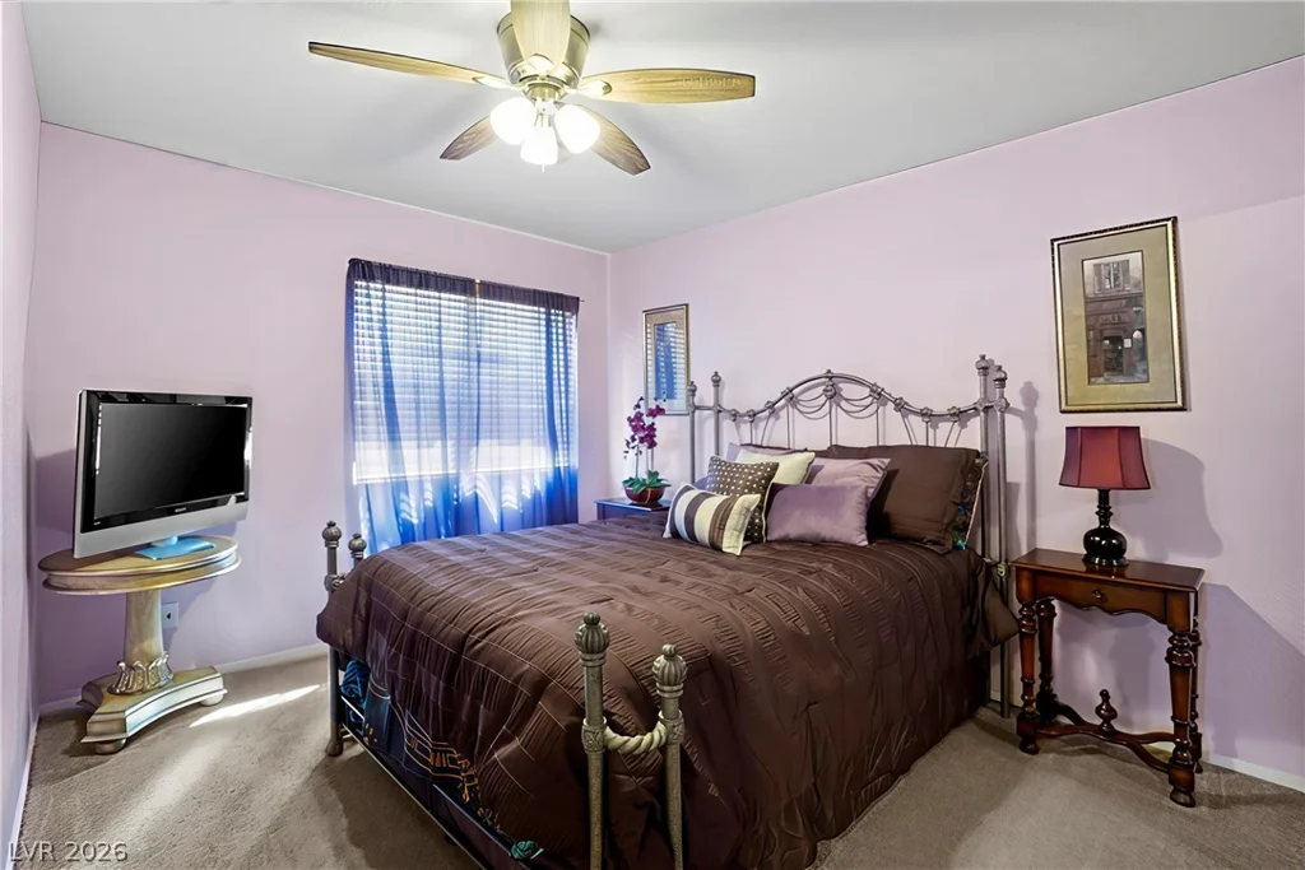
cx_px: 652
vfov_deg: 73.8
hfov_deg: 96.7
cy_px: 435
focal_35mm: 16
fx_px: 580
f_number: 8
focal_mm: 16
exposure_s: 1.3
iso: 800
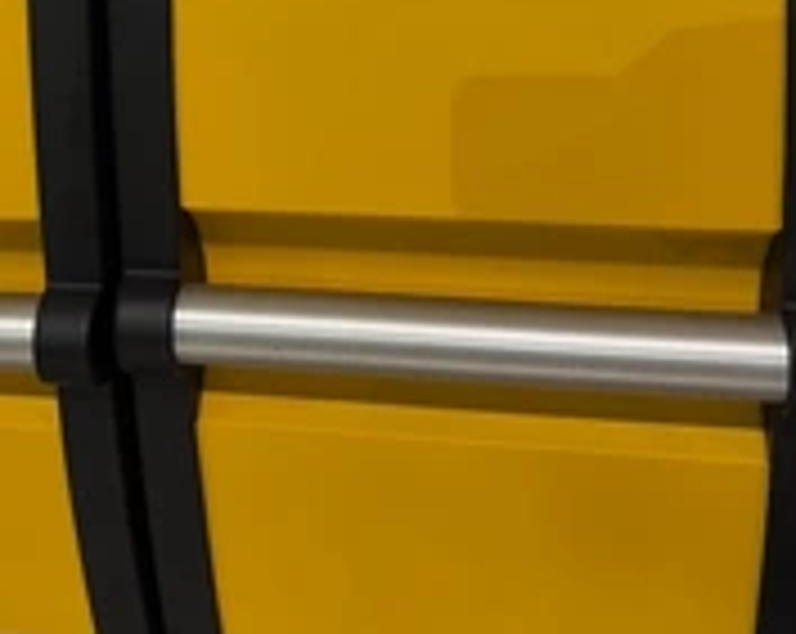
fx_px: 1247
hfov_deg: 34.9
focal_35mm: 53
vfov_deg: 26.7
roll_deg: +2.5
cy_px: -22
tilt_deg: -12.4
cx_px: 234
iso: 160
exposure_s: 1/60
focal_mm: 6.76
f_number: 1.78
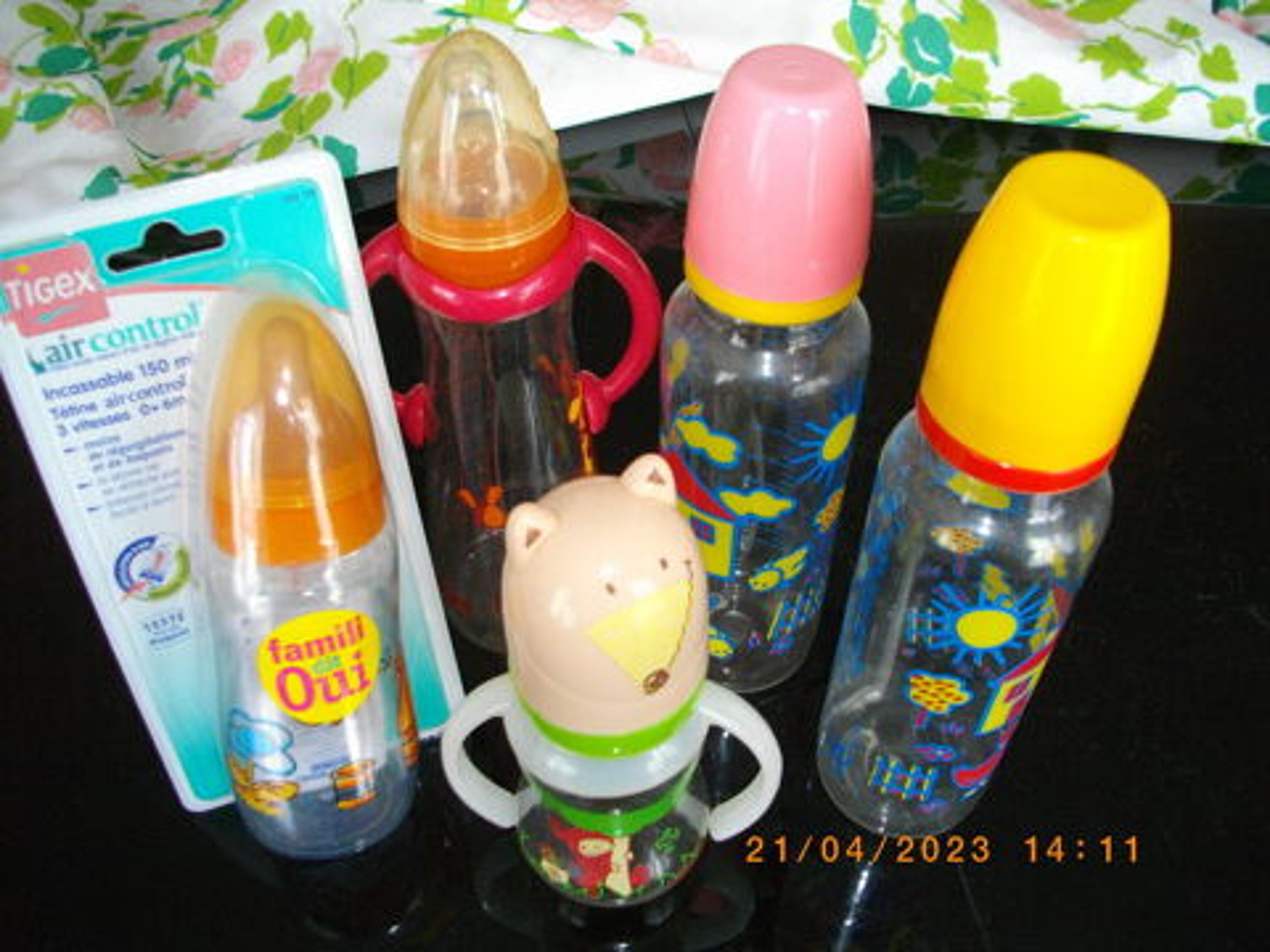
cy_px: 476
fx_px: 1174
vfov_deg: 44.2
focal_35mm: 32
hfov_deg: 56.8
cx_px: 635
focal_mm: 5.7
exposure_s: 1/50
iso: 251
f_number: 2.9
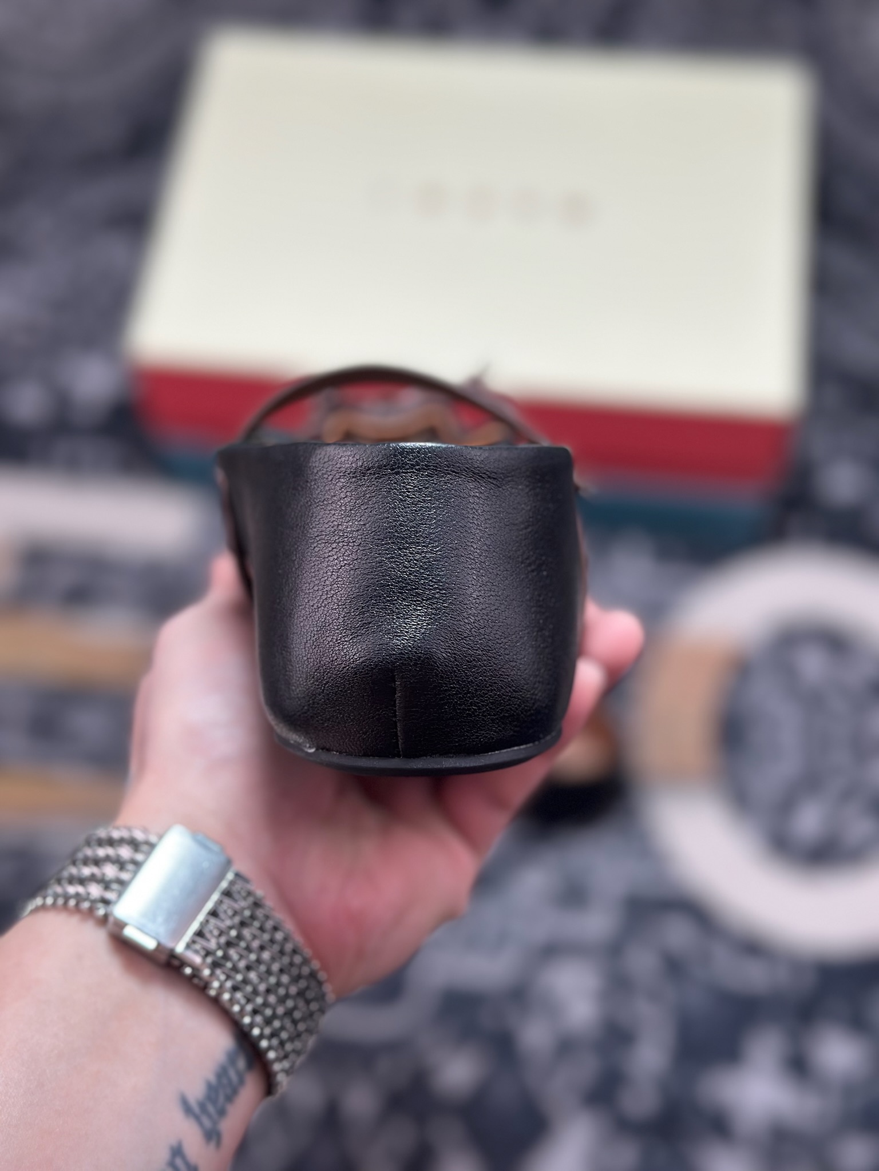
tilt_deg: -61.9
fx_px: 1625
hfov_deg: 30.3
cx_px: 440
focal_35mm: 48
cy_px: 586
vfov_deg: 39.7
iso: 80
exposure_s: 1/830
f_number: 1.78
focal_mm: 6.86
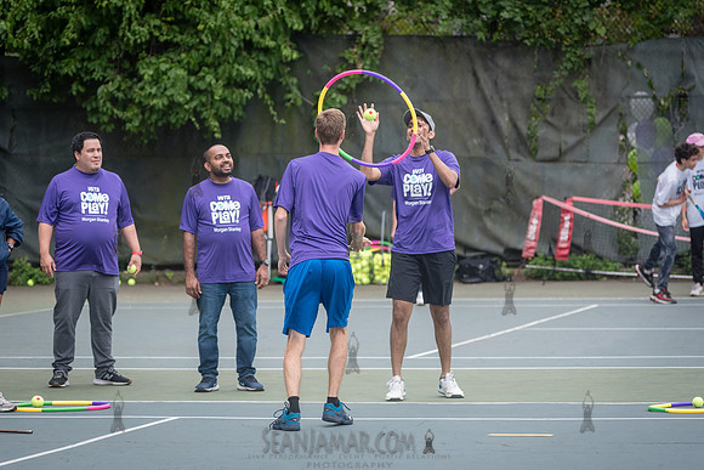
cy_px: 222
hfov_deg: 11.2
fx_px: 3602
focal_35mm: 184
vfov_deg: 7.5
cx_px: 311
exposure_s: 1/1600
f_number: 5
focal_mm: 155
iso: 1250
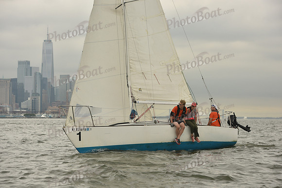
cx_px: 141
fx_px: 783
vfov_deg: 13.7
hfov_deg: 20.4
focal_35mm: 100
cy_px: 94
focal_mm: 100
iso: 320
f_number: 5.6
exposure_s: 1/1600
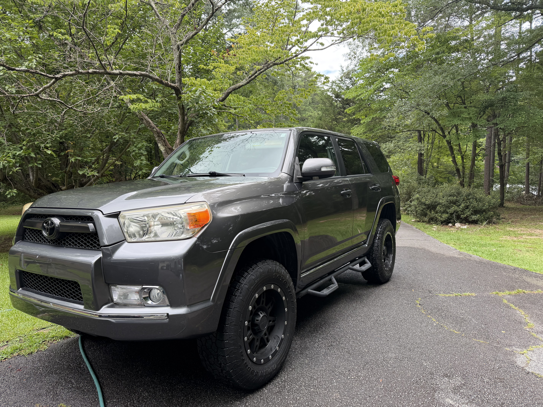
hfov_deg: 71.6
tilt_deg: -7.9
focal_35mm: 24
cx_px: 272
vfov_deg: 56.8
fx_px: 376
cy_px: 204
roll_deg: -2.0
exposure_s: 1/368
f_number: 1.78
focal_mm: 6.76
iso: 100
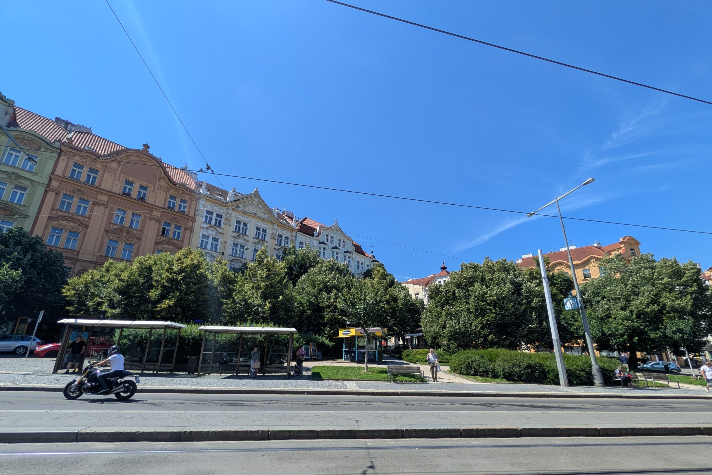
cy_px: 271
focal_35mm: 13
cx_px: 361
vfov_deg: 84.9
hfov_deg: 108.3
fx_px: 257
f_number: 1.7
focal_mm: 2.02
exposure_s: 1/2088
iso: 48
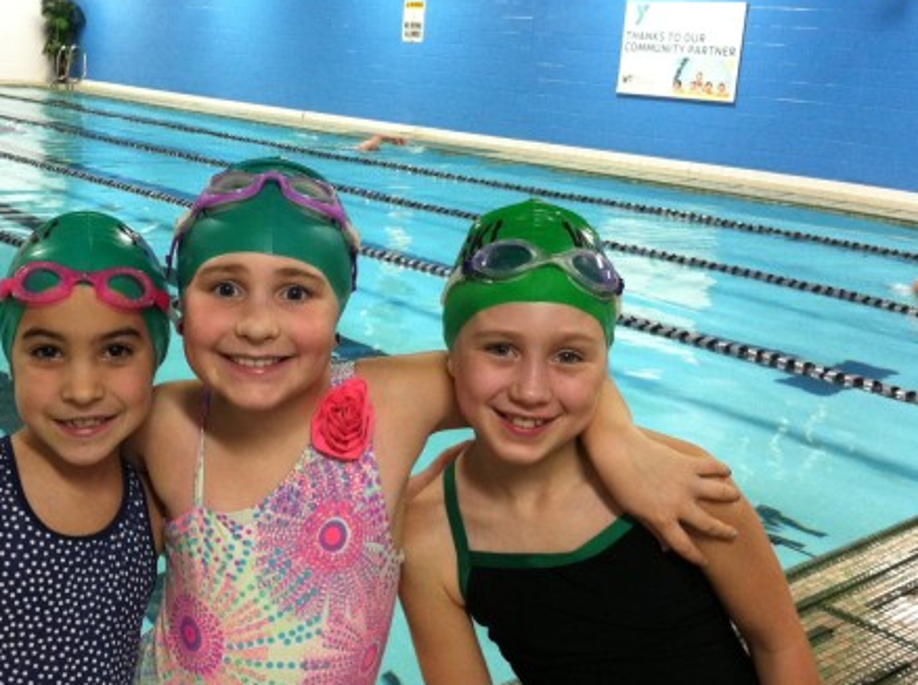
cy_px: 347
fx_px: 1271
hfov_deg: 39.3
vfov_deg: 30.2
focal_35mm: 48
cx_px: 323
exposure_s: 1/15
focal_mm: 3.85
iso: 200
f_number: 2.8
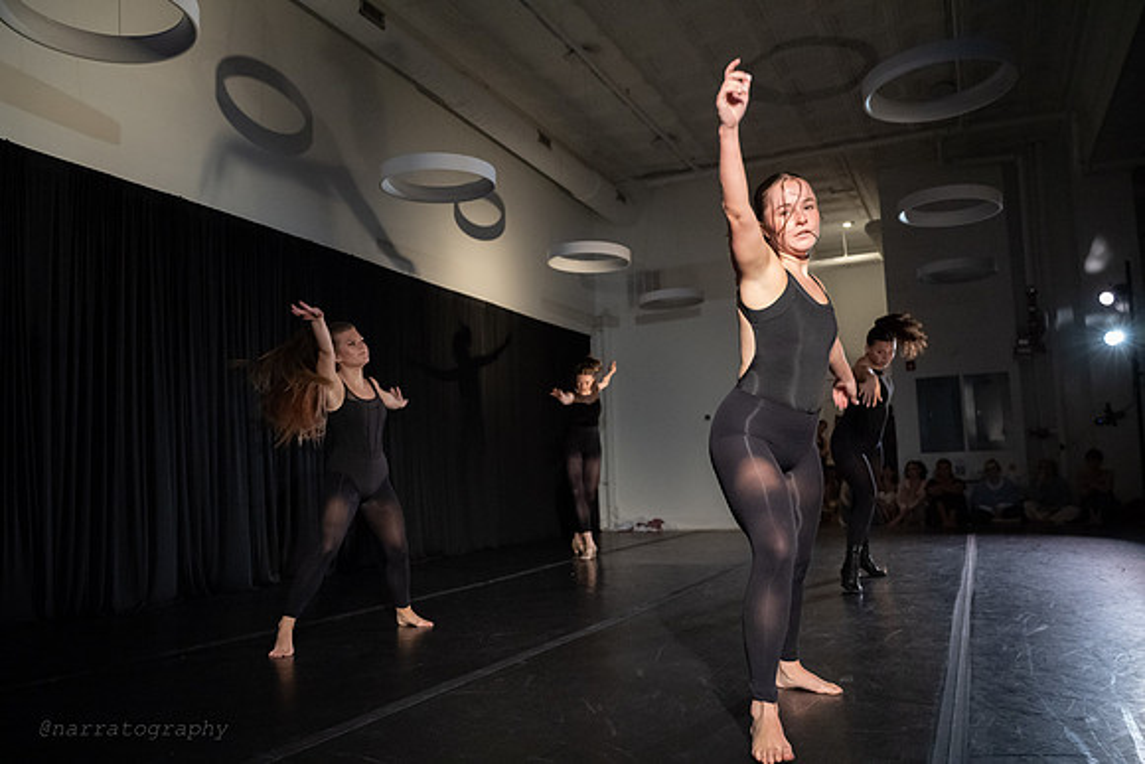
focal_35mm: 28
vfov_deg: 46.4
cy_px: 382
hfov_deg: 65.5
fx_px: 891
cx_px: 572
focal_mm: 28
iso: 6400
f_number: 4
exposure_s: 1/400
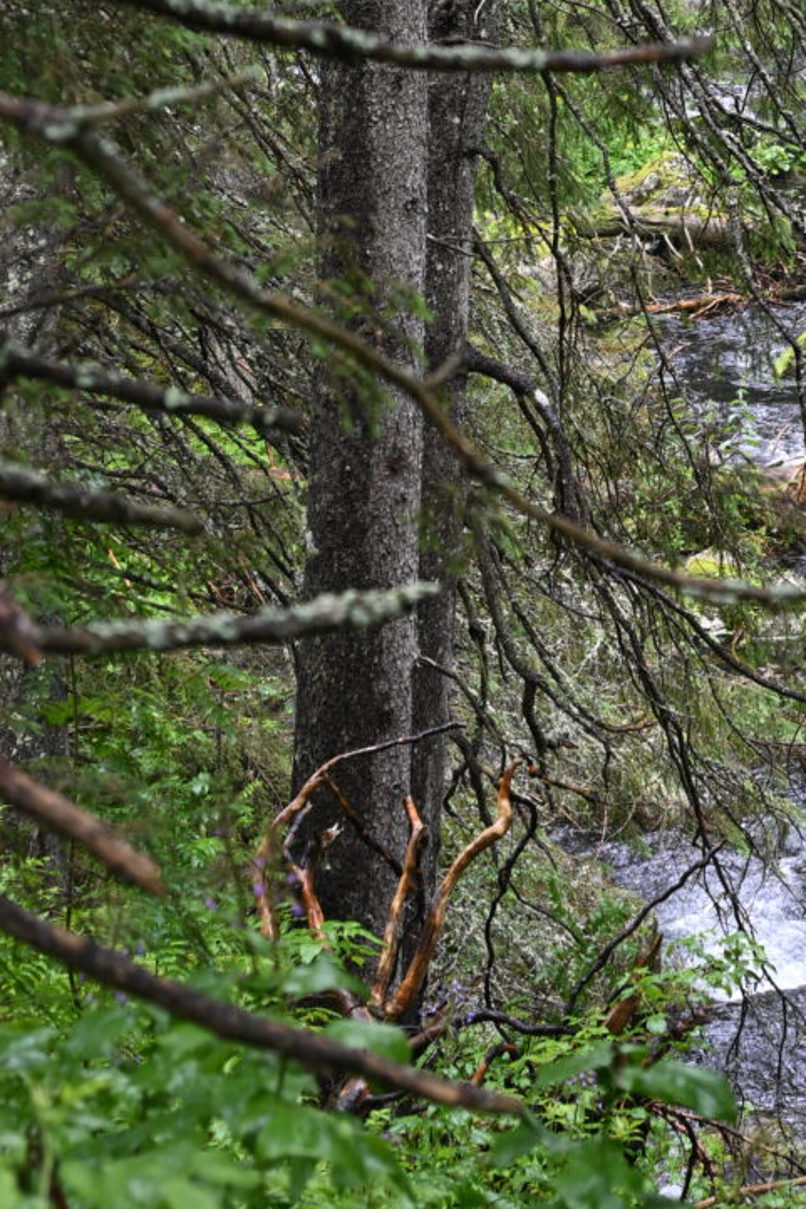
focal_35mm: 181
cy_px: -312
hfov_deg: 7.5
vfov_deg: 11.1
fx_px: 6075
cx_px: 1015
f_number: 4.5
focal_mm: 51
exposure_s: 1/80
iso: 100
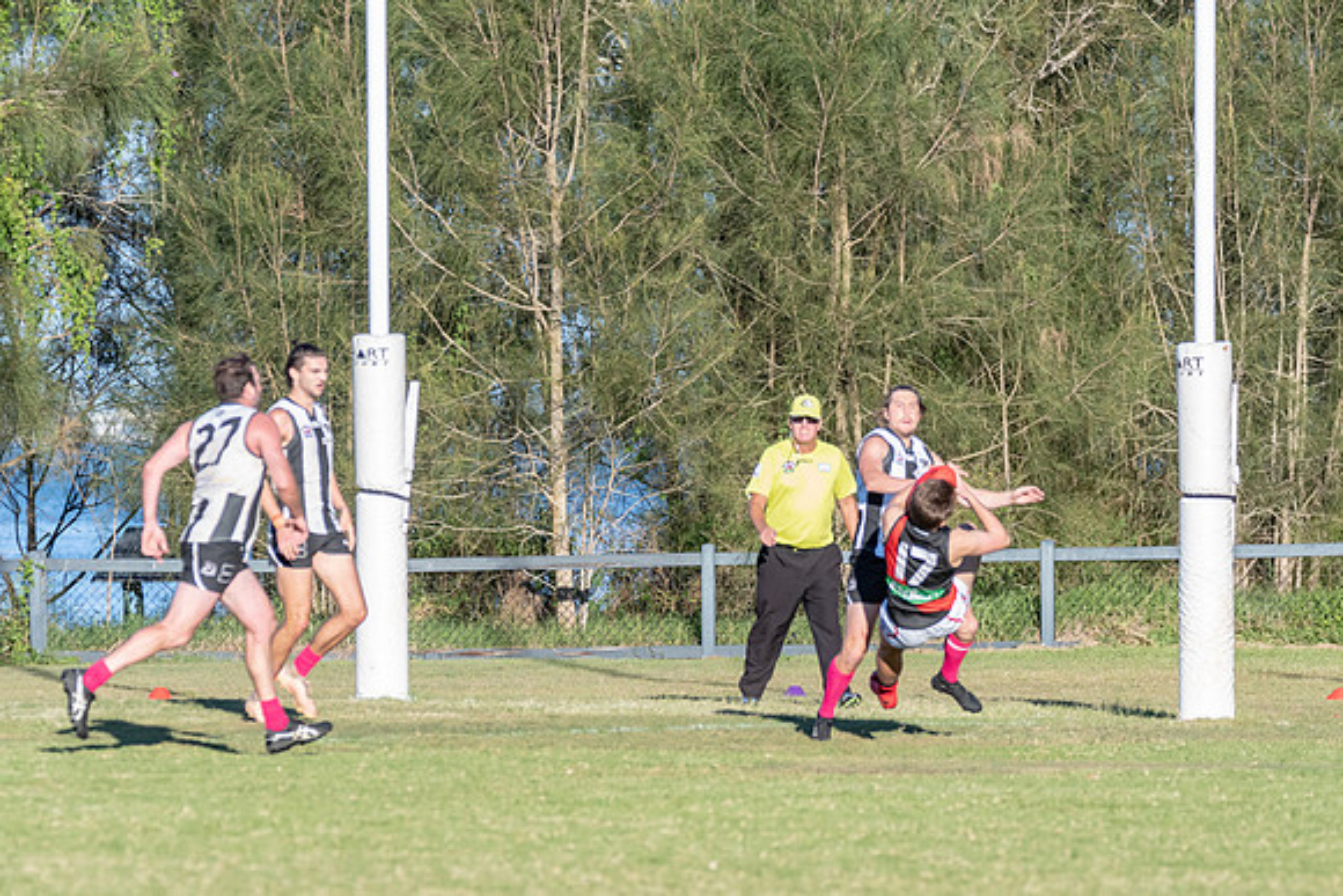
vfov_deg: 3.5
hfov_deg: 5.2
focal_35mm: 397
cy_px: 448
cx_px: 672
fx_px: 14811
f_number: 5.6
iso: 800
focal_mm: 260
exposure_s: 1/1600
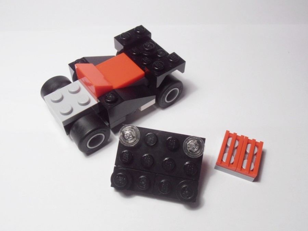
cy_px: 116
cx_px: 154
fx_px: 329
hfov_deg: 50.1
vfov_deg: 38.7
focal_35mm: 37
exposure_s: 1/40
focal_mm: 6.61
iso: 80
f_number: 3.9
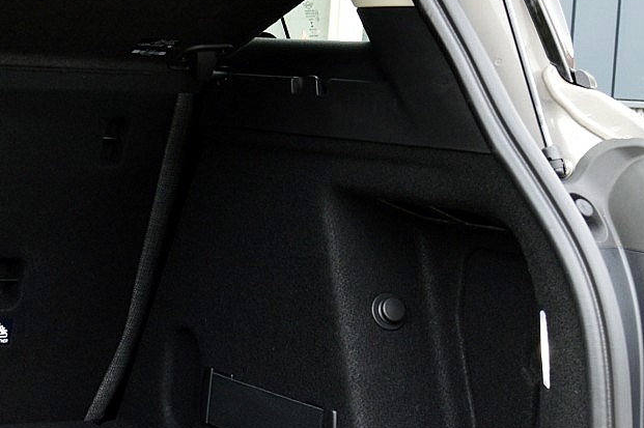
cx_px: -104
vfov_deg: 13.3
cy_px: 329
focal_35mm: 102
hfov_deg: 19.0
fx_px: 1823
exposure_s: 1/60
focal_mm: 26
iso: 560
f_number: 8
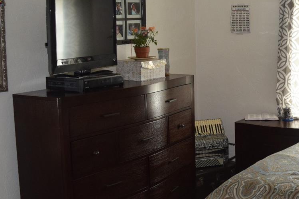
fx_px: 498
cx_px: 261
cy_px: 99
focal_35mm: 60
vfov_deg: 22.6
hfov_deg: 32.0
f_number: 5
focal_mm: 20
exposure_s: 1/100
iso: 800
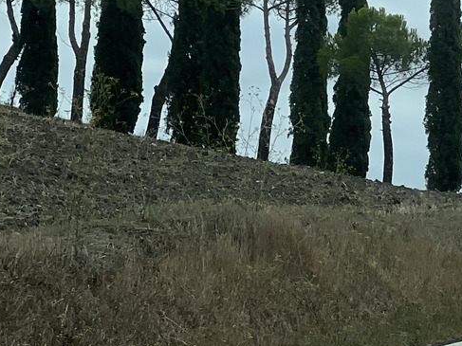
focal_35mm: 253
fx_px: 3376
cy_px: 46
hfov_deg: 7.8
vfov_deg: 5.9
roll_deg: +0.7
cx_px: 487
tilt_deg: +7.1
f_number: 2.8
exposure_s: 1/1054
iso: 32
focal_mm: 9
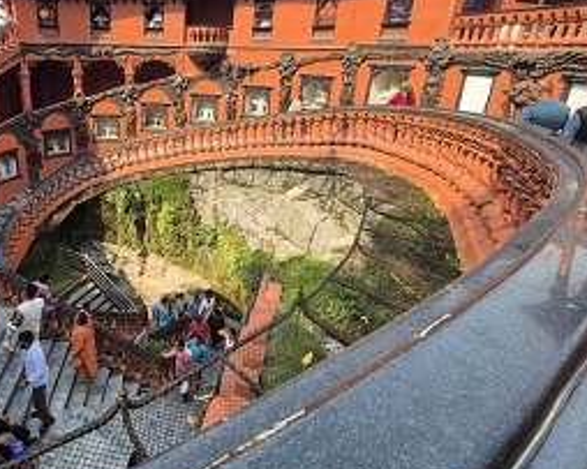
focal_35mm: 20
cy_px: 180
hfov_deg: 76.4
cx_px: 171
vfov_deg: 67.2
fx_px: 347
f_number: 2.2
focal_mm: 2.2
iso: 50
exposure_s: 1/938
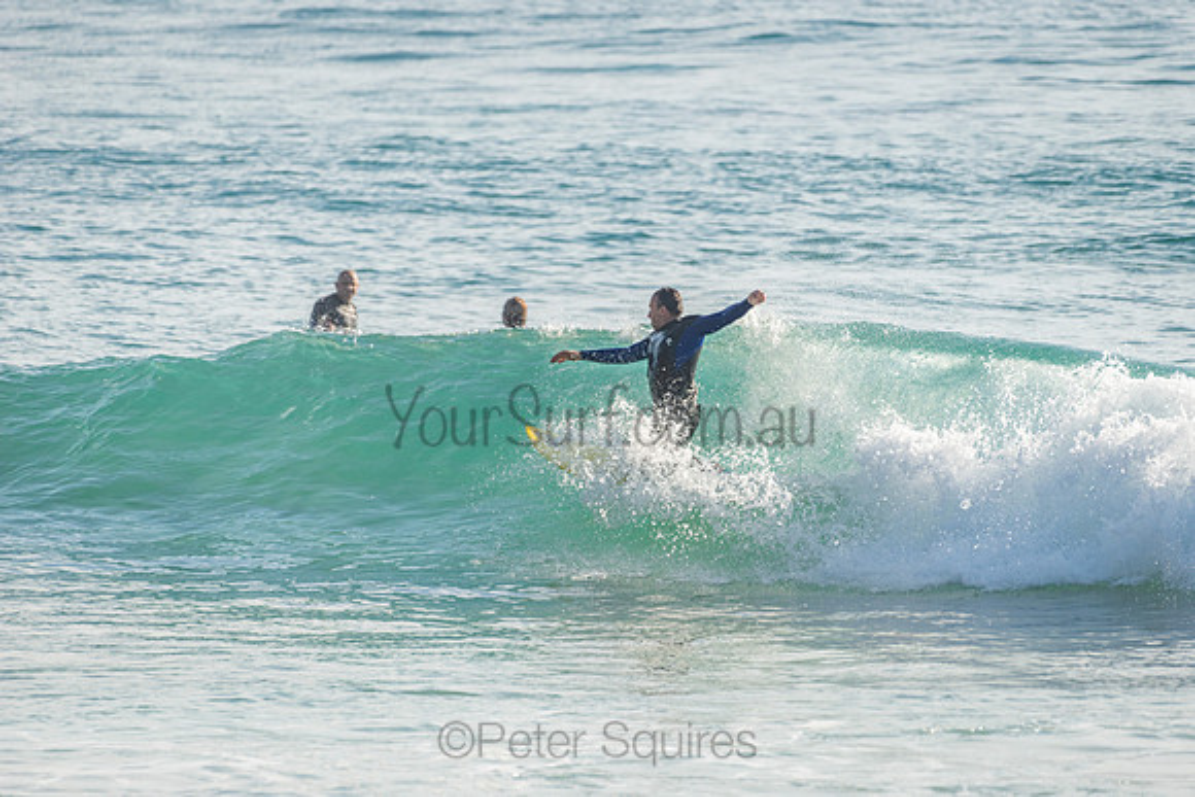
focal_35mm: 500
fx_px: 16600
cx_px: 598
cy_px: 398
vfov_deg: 2.8
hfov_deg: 4.1
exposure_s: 1/2000
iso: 180
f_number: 5.6
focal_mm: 500
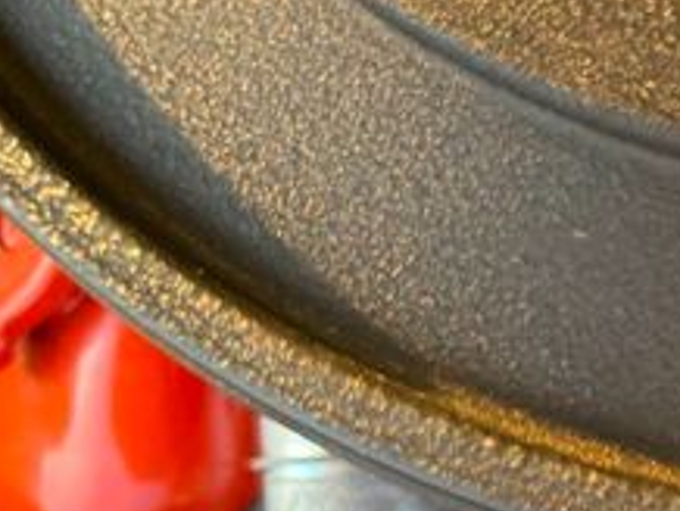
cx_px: 898
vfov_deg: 17.1
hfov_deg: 20.8
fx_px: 1672
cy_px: 486
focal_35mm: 85
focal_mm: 3
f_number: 1.8
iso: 64
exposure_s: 1/122
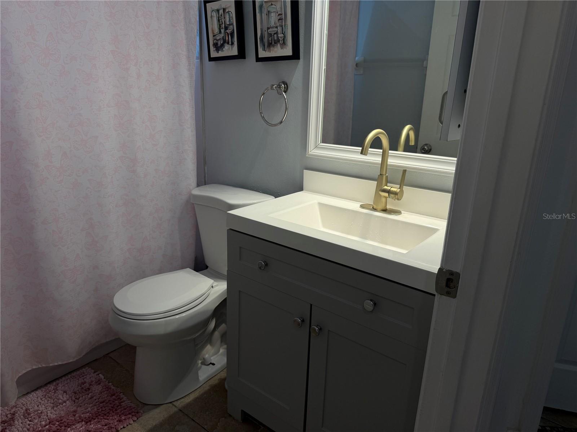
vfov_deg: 56.8
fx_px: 400
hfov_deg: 71.6
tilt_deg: -16.1
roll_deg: -1.8
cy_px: 216
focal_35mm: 24
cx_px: 288
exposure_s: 1/198
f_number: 1.78
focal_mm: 6.76
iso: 64
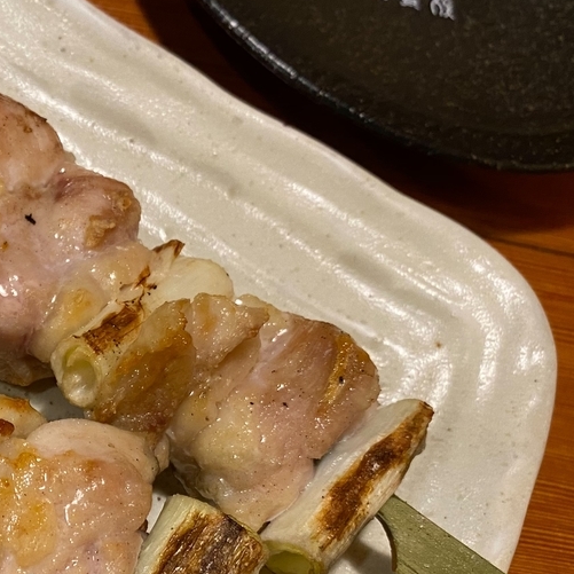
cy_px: 315
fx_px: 1032
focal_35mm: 55
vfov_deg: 31.1
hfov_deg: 28.6
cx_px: -38
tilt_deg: -60.0
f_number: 1.8
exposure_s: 1/51
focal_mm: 4.25
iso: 160
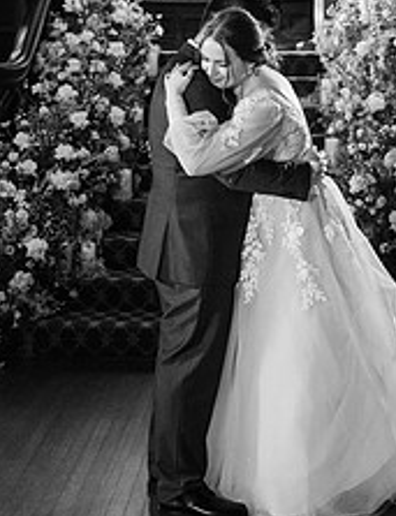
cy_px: 107
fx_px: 1233
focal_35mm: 82
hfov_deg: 18.2
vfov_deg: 23.3
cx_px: 239
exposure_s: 1/400
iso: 4000
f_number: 2.8
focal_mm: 28
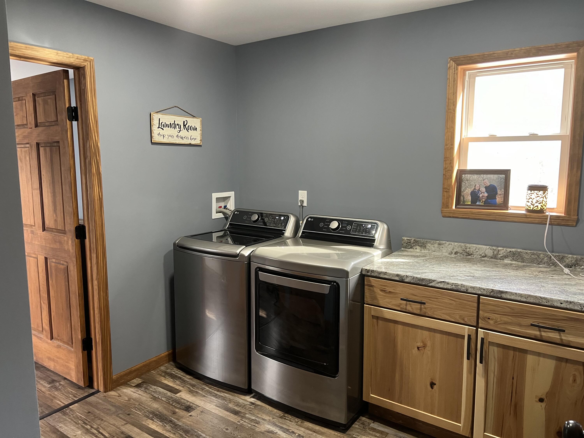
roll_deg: +0.3
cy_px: 219
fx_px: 439
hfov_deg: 67.3
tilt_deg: -7.5
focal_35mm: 26
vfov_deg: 53.1
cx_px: 292
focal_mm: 5.7
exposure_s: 1/60
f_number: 1.5
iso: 160
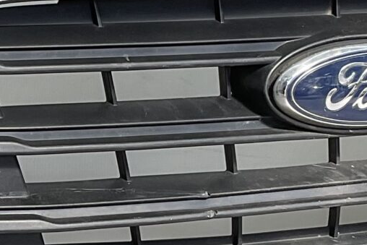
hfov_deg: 13.2
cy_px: 134
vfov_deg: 9.0
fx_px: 1550
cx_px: -35
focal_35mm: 152
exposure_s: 1/251
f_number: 1.8
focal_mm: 3
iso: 16
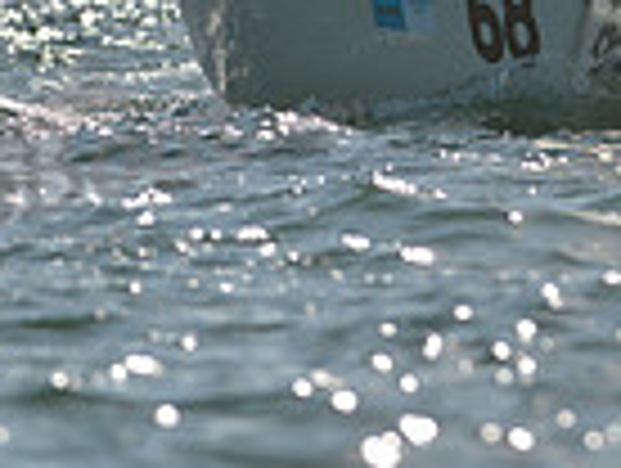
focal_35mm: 887
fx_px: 15940
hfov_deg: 2.2
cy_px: -119
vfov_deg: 1.7
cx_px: 603
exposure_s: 1/6400
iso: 200
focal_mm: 220
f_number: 4
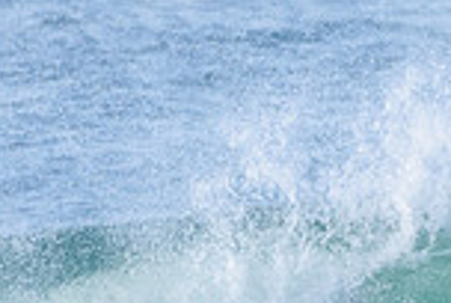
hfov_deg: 0.7
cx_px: 516
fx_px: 35824
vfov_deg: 0.5
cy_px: 423
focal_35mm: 2854
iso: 720
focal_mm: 500
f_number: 5.6
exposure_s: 1/2000
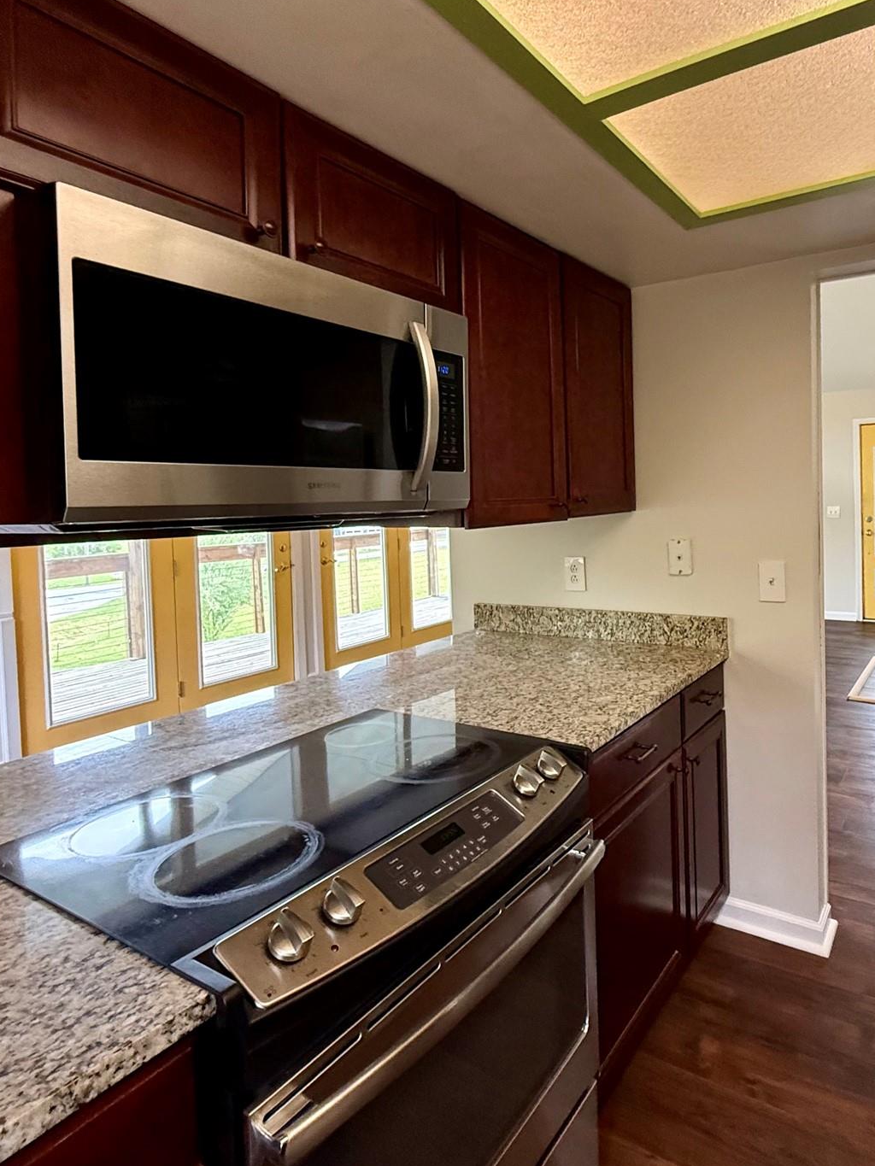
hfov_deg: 62.2
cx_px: 567
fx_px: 708
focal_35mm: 21
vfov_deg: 78.7
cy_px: 521
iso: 400
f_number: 2.2
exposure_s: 1/120
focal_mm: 2.22
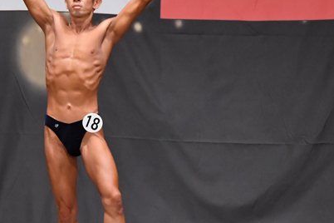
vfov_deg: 3.5
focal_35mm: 389
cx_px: 82
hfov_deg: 5.3
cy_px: 120
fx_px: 3609
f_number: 5.6
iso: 6400
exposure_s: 1/400
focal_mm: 135
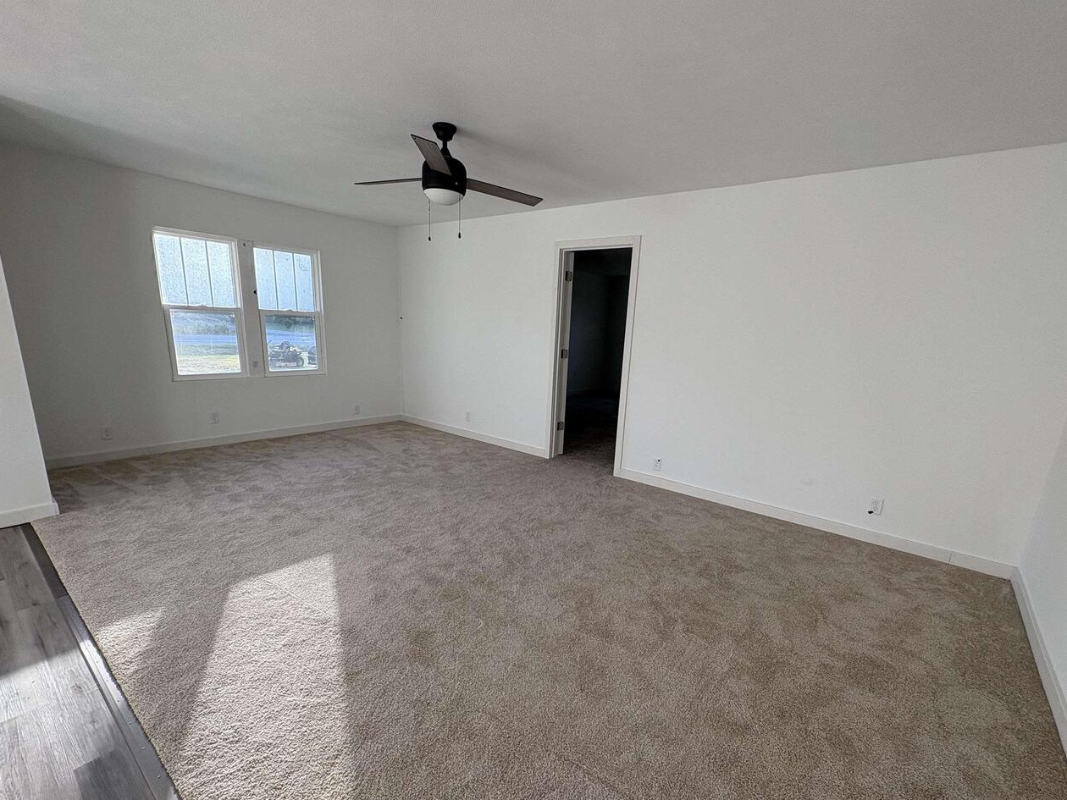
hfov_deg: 94.5
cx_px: 545
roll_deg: -3.4
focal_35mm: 16
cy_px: 449
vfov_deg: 77.8
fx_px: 493
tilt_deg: -14.0
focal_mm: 2.22
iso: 80
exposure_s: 1/129
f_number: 2.2
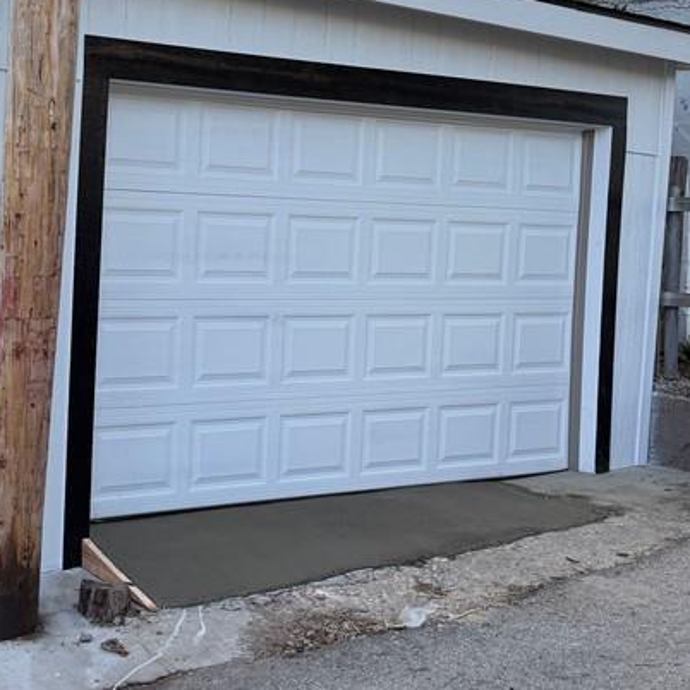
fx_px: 1218
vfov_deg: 31.6
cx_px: 74
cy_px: 307
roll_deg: -3.1
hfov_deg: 30.3
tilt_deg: -3.2
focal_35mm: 54
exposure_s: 1/1174
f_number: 1.78
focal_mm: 6.76
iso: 100
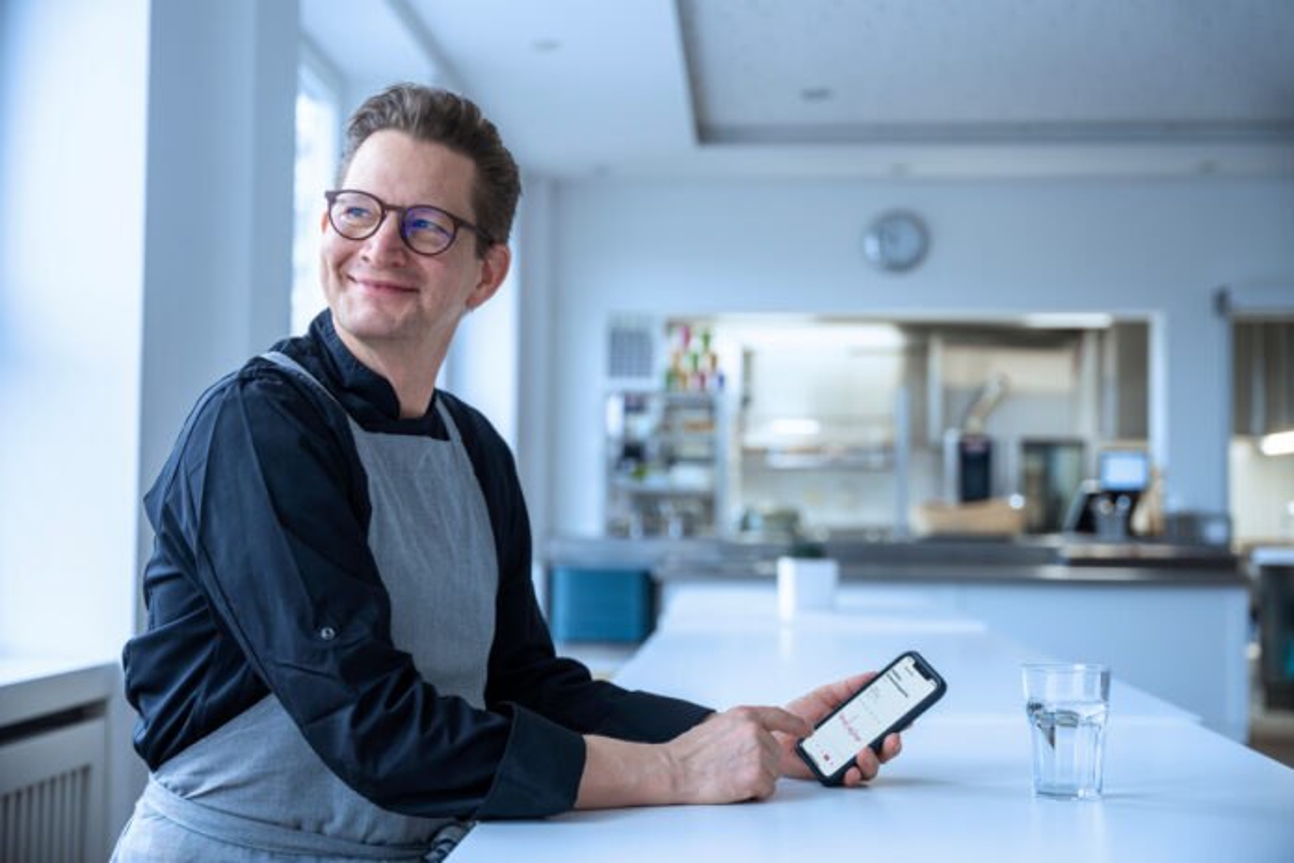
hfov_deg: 40.3
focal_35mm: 49
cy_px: 432
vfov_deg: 27.5
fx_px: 1765
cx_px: 647
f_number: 2.8
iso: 640
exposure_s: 1/250
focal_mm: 49.1
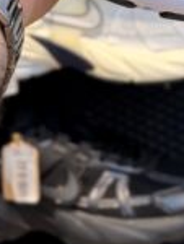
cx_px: 18
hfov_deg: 8.1
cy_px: -105
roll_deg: +6.9
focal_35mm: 183
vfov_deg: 10.5
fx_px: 1293
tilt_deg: -12.5
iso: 80
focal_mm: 6.76
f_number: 1.78
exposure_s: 1/100
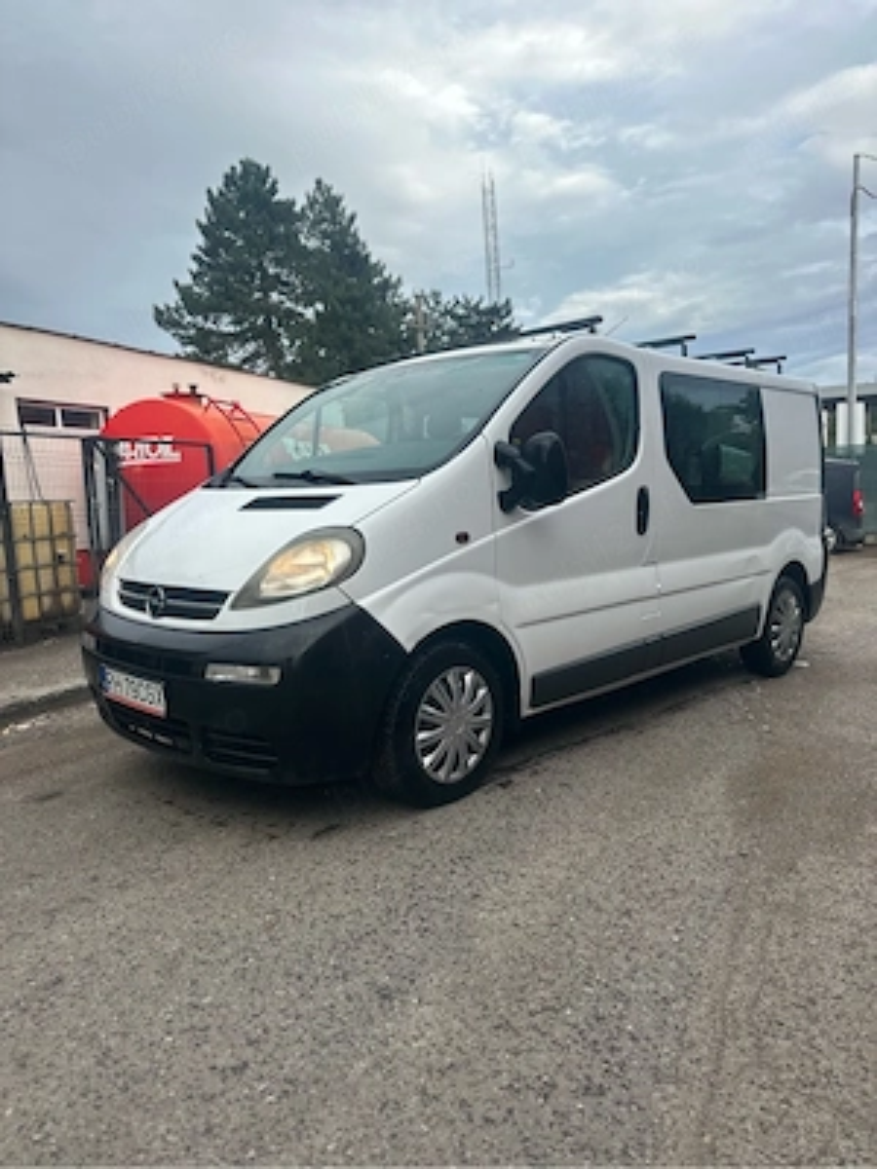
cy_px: 584
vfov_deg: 71.6
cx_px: 438
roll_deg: +2.3
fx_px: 811
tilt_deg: -6.6
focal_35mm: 24
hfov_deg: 56.8
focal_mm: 6.86
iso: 80
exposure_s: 1/864
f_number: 1.78
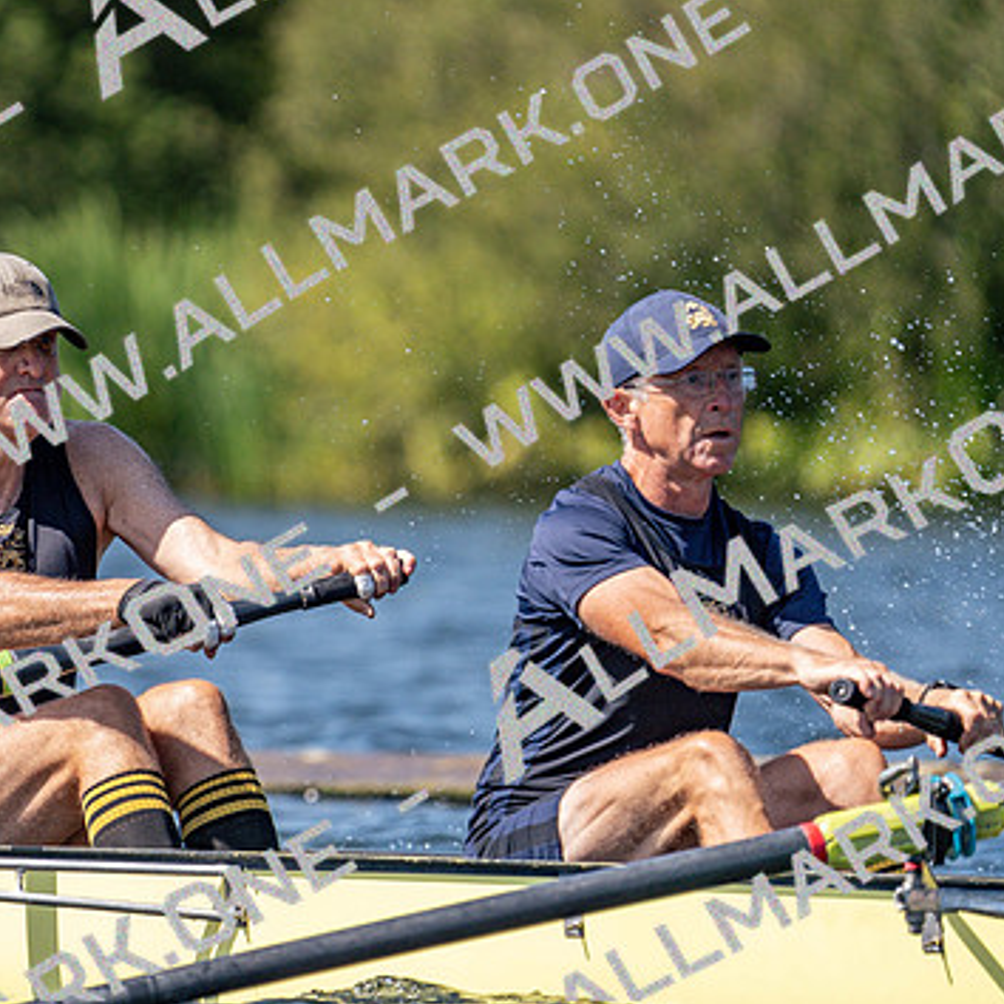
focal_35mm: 644
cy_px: 515
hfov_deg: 2.7
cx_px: 247
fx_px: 21132
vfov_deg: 2.7
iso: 400
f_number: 6.3
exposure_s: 1/2000
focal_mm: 463
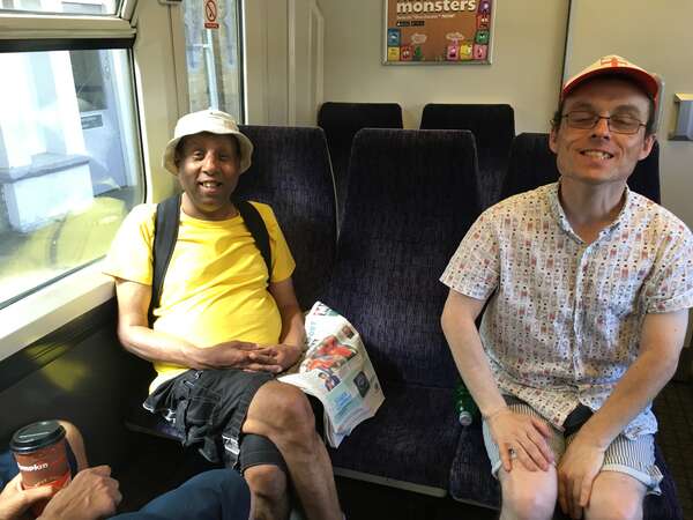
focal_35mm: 29
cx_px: 346
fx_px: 581
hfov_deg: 61.7
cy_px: 260
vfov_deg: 48.2
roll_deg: +1.0
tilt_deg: -20.1
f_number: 2.2
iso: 64
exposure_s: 1/33
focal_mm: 4.15
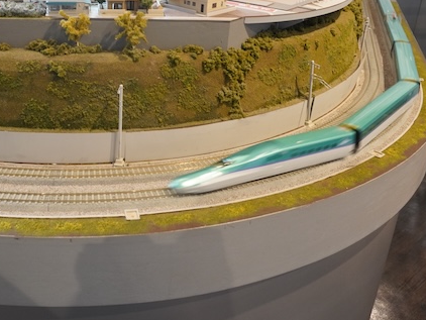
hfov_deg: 44.6
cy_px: 87
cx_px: 121
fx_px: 505
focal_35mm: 41
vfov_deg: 34.5
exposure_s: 1/30
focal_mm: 16
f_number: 5.6
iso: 1000
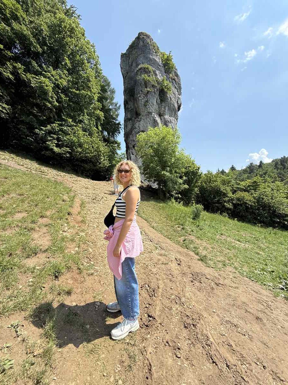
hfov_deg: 85.7
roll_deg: -0.4
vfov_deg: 102.1
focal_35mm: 14
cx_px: 144
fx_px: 155
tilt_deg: +4.5
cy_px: 192
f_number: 2.2
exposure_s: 1/1145
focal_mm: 2.22
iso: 50
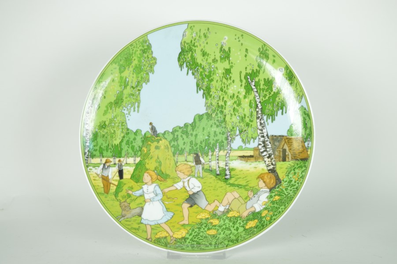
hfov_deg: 38.9
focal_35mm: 51
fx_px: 562
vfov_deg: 26.4
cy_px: 132
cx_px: 198
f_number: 6.3
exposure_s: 1/125
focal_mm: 34
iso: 100
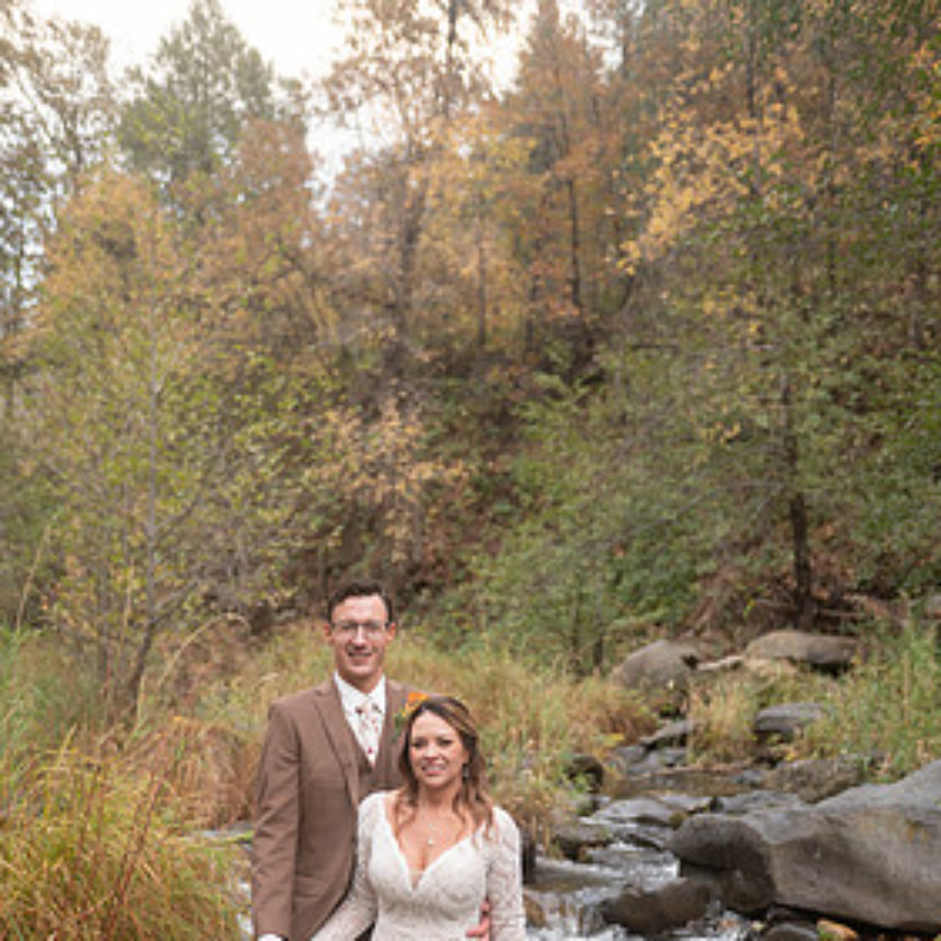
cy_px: 747
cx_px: 494
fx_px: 1507
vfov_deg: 33.7
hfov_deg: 34.7
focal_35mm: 49
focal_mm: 36
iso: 640
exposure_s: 1/200
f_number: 2.8
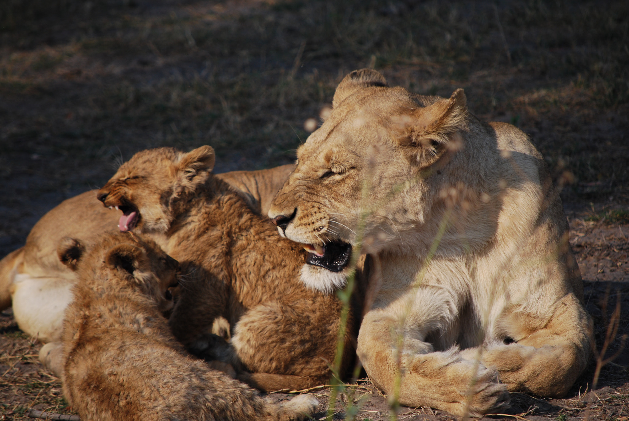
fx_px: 5248
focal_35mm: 300
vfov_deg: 4.6
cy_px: 210
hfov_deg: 6.9
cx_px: 314
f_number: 5.6
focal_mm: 200
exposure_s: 1/640
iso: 200
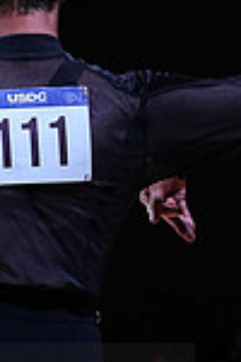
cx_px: -136
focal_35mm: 270
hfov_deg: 5.0
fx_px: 2711
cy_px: 425
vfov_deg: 7.6
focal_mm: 70
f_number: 4
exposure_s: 1/500
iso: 1000
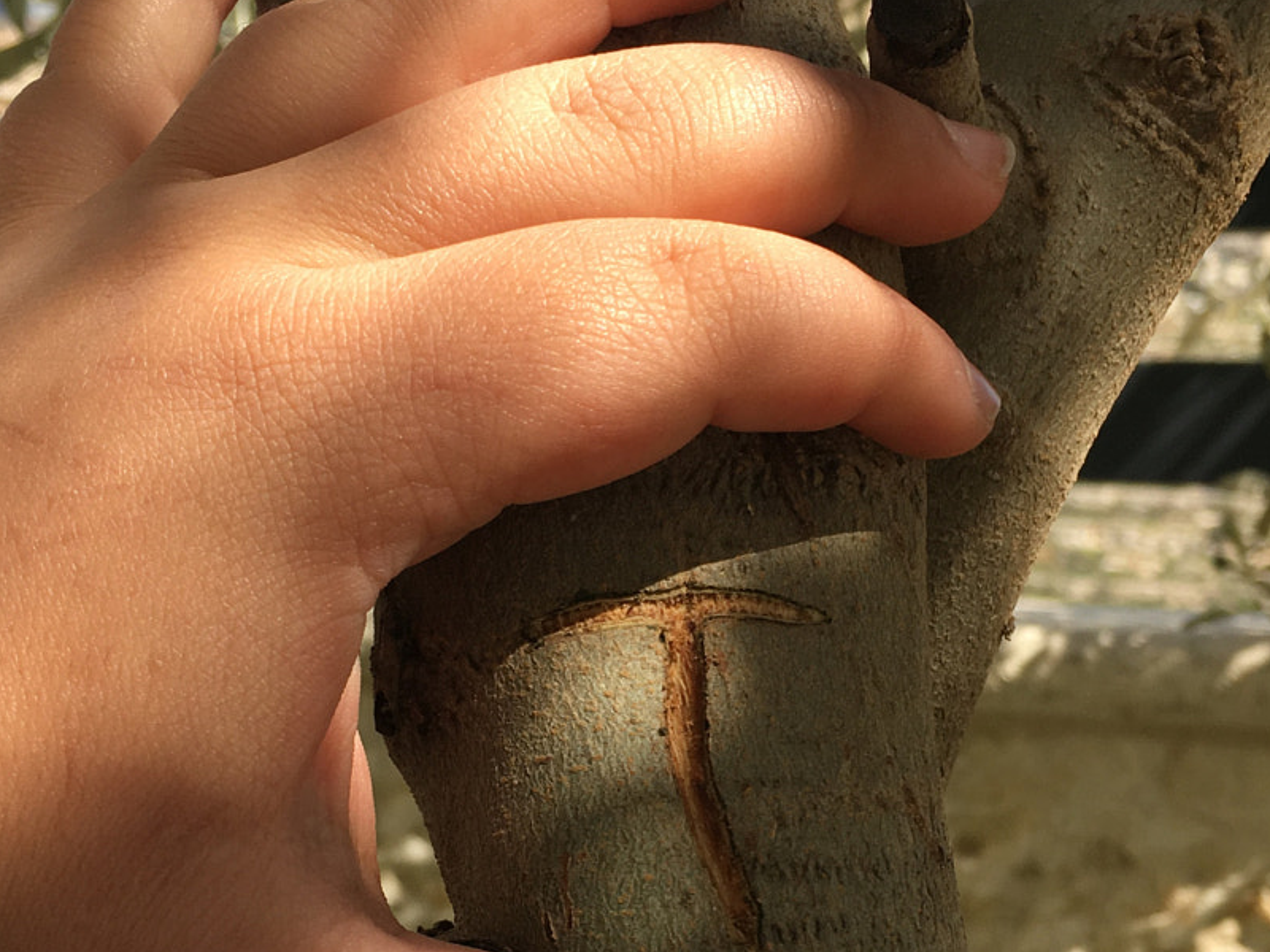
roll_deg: -1.7
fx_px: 2128
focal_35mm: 58
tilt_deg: -7.8
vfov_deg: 24.8
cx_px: 605
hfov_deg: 33.2
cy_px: 779
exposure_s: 1/574
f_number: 2.2
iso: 25
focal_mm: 4.15
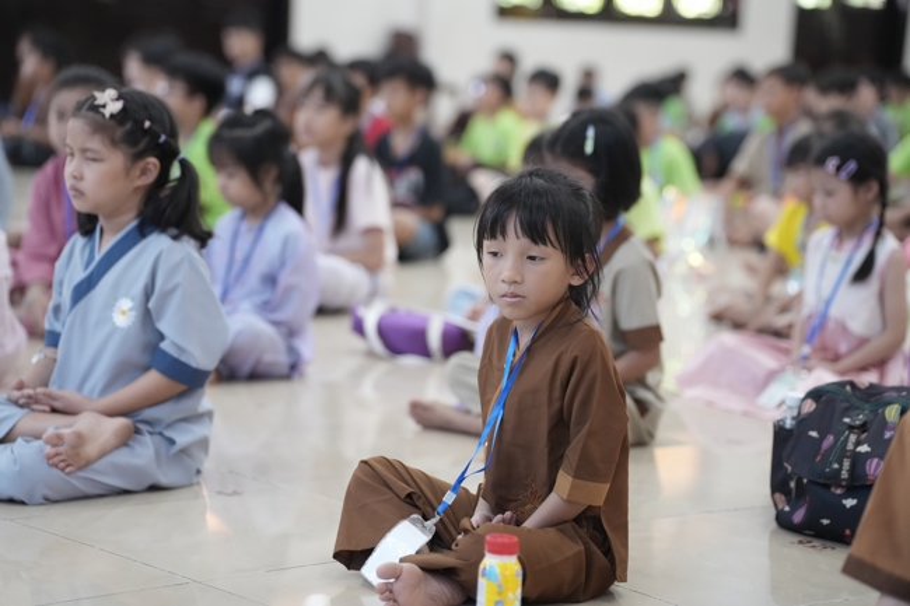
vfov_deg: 15.0
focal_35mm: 91
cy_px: 303
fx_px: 2300
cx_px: 455
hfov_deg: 22.4
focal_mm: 91
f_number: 2.8
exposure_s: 1/200
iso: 4000
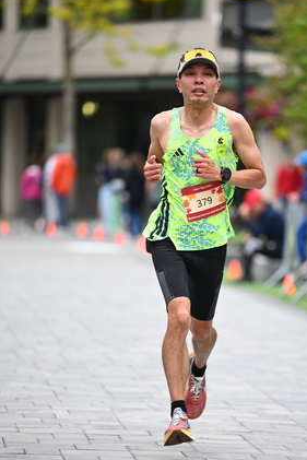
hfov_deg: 5.3
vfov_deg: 7.9
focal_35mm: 261
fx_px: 3336
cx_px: 199
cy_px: 255
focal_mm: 200
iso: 1600
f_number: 2.8
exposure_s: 1/1250
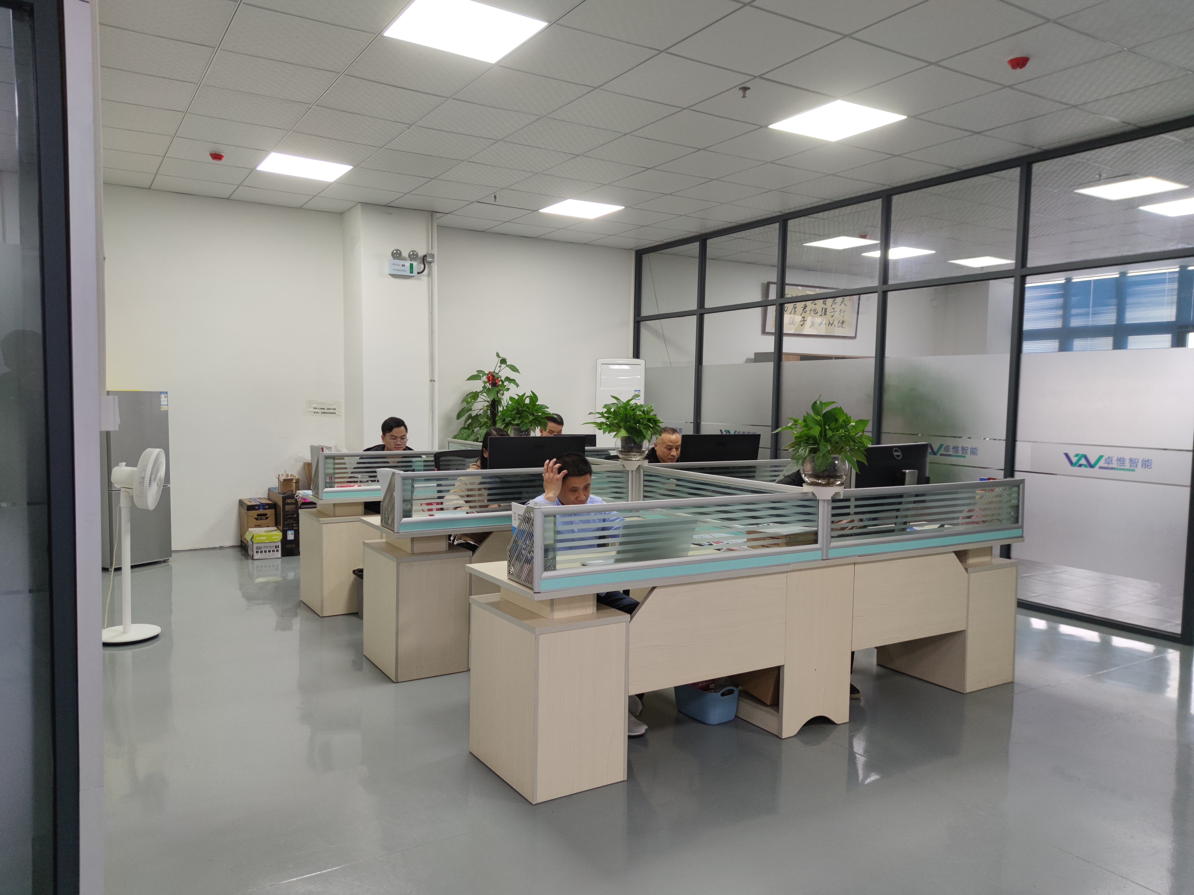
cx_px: 597
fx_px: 828
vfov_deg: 56.8
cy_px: 448
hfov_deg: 71.6
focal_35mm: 24
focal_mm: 6.72
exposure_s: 1/100
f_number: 1.69
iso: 259
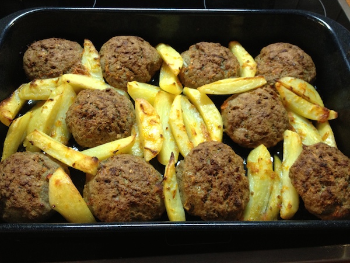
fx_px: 354
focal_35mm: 35
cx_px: 175
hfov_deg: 52.6
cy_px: 132
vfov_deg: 40.7
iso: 200
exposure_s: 1/20
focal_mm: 4.28
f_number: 2.4
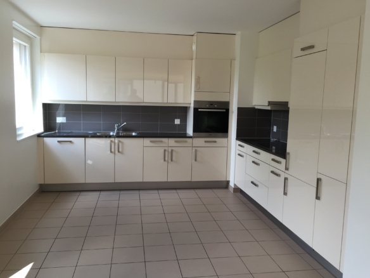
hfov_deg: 61.7
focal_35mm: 29
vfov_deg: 48.2
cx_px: 185
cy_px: 139
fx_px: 310
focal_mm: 4.15
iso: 50
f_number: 2.2
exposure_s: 1/100
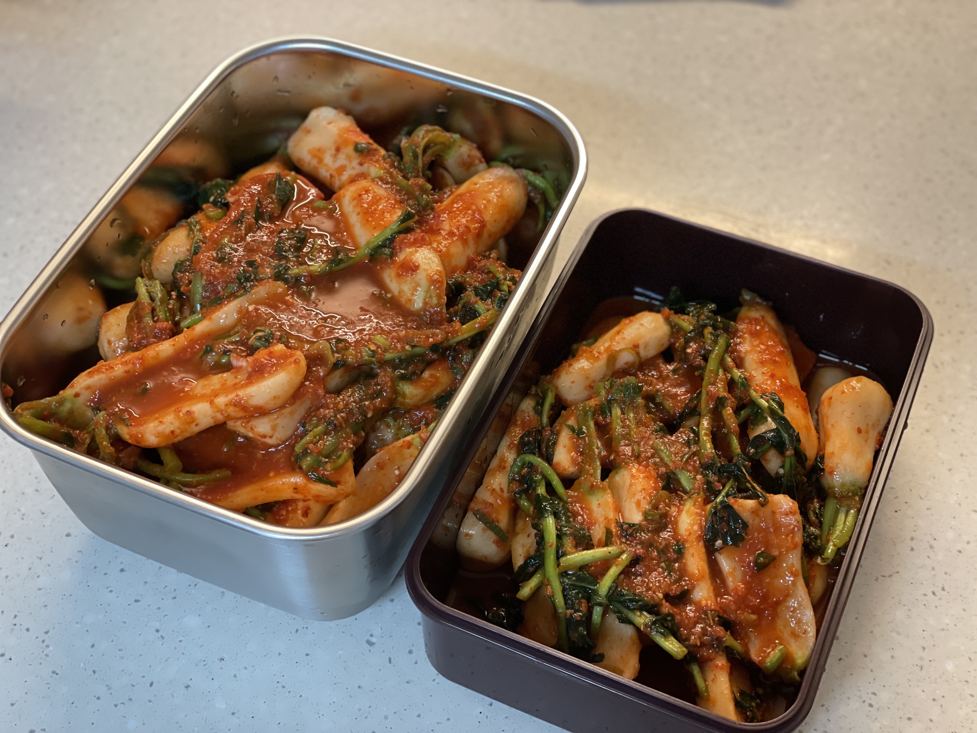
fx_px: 1468
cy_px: 366
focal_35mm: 52
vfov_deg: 28.0
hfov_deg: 36.8
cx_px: 488
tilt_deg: -51.1
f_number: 2
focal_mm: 6
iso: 200
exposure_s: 1/40
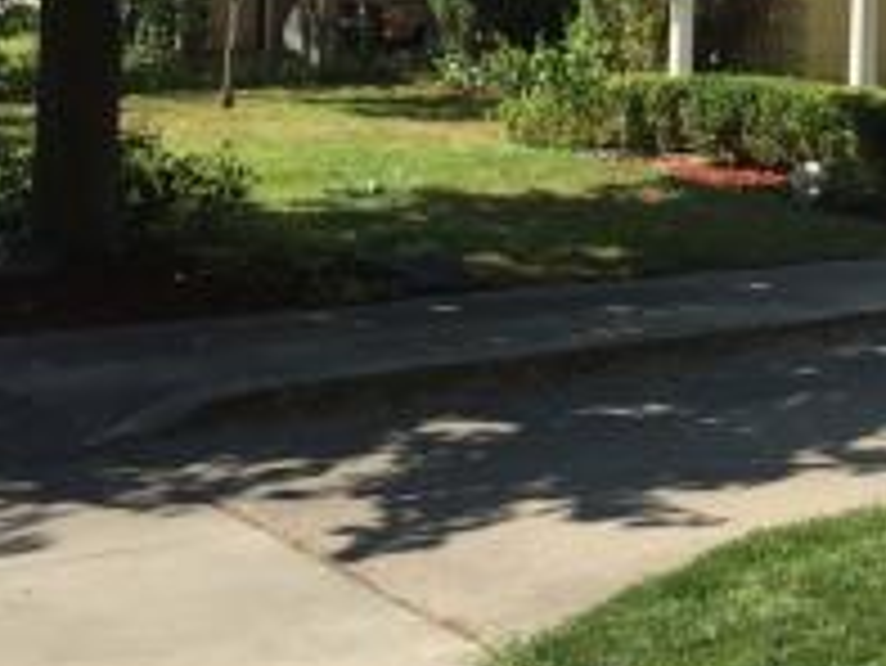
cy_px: -202
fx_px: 2407
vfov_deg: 15.0
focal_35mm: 94
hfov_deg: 19.8
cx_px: 1003
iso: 32
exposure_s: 1/1721
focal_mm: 4.15
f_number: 2.2
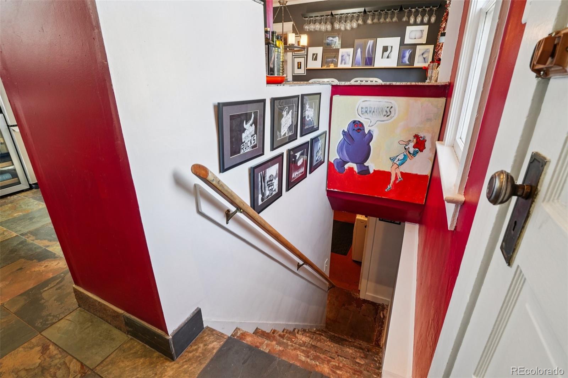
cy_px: 189
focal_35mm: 16
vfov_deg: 72.0
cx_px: 284
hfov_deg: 95.0
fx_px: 260
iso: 400
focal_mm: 11
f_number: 8
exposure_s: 1/20
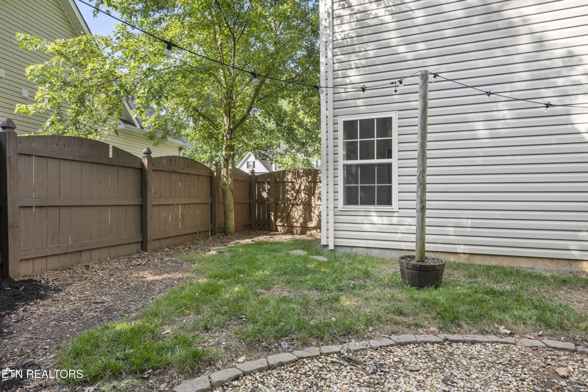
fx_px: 327
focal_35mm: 20
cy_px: 196
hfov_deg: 84.0
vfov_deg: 61.9
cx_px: 294
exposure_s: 1/2.5
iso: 100
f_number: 9
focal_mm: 20
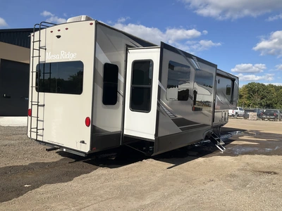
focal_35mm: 29
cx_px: 141
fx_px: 236
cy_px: 106
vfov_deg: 48.2
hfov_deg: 61.7
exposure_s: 1/2320
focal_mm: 3
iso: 25
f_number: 1.8
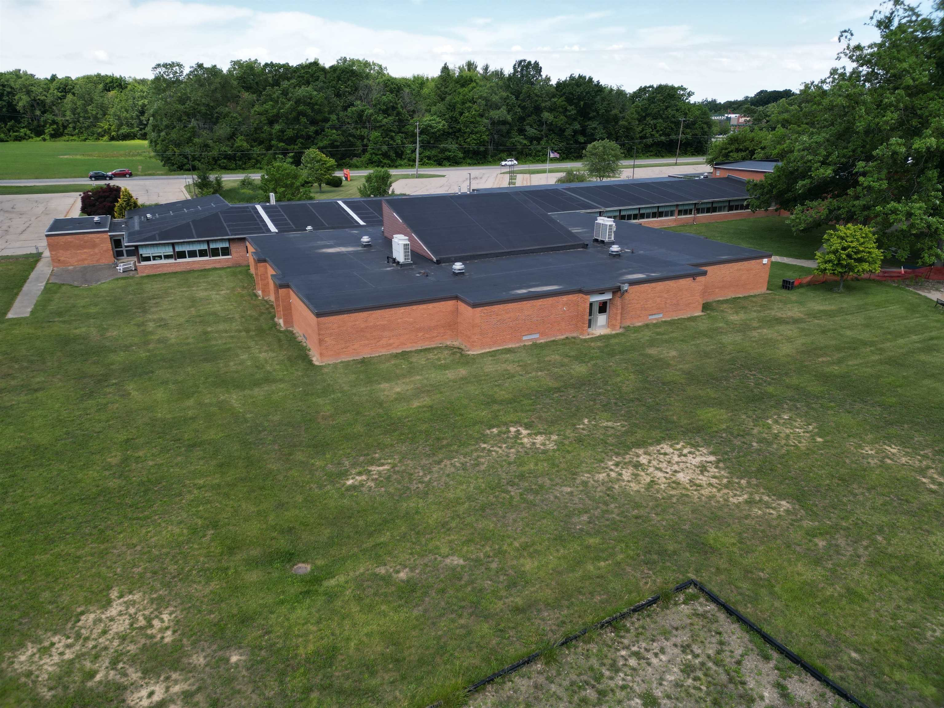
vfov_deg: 56.8
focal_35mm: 24
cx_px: 472
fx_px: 654
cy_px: 354
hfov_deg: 71.6
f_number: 1.7
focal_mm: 6.72
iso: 200
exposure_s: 1/1600
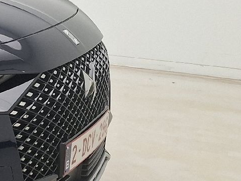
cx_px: -236
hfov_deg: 16.4
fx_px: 641
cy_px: 70
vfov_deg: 16.0
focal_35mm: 92
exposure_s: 1/100
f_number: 1.8
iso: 50
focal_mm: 5.54
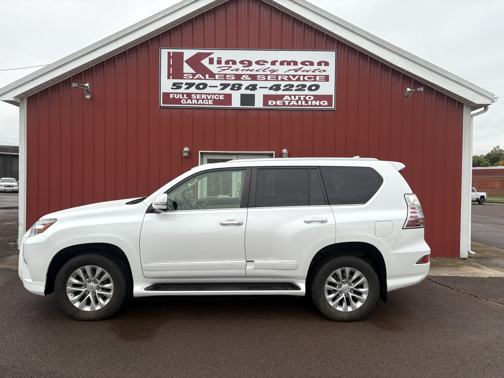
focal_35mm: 26
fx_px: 379
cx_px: 252
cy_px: 189
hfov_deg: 67.3
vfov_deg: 53.1
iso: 50
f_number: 1.6
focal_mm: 5.96
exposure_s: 1/1517
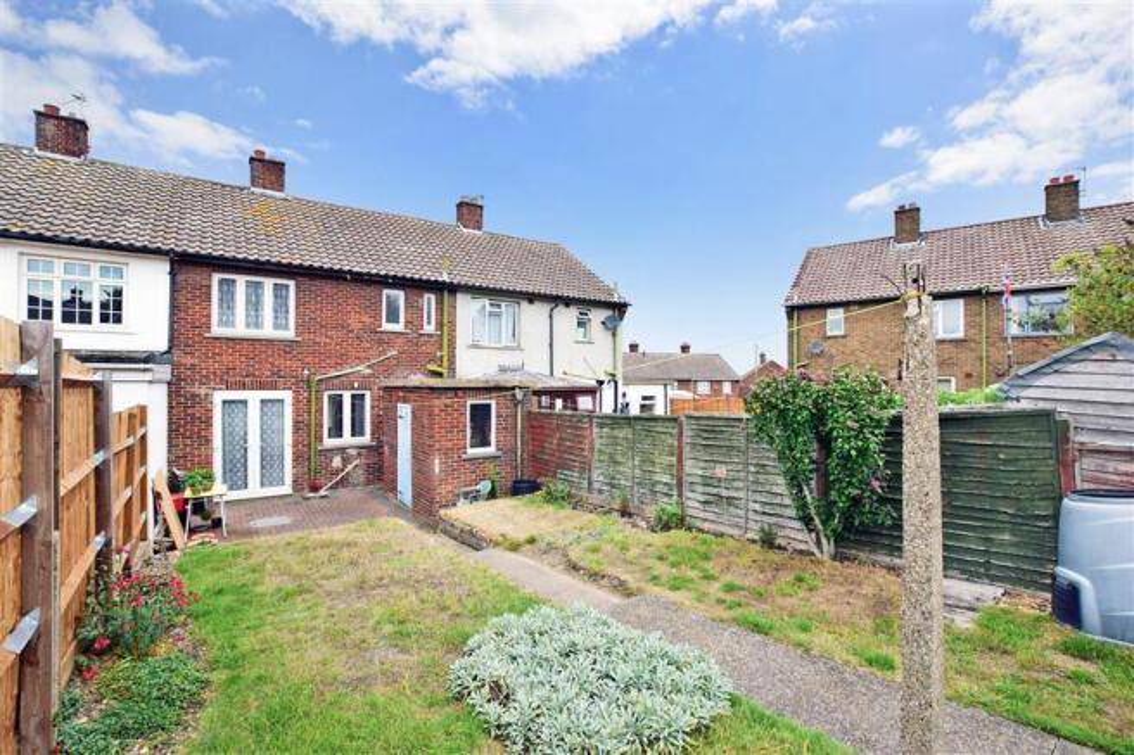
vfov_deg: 77.3
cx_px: 567
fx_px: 472
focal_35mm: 15
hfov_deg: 100.4
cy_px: 378
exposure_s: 1/200
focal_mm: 10
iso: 200
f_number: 8
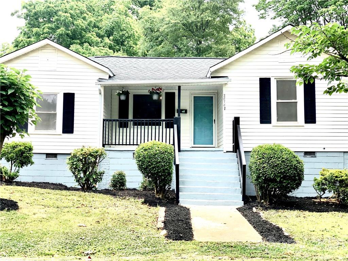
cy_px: 130
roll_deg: +0.2
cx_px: 174
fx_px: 523
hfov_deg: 36.8
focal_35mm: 52
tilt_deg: +5.4
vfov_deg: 28.0
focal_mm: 6
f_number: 2.4
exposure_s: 1/239
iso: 16
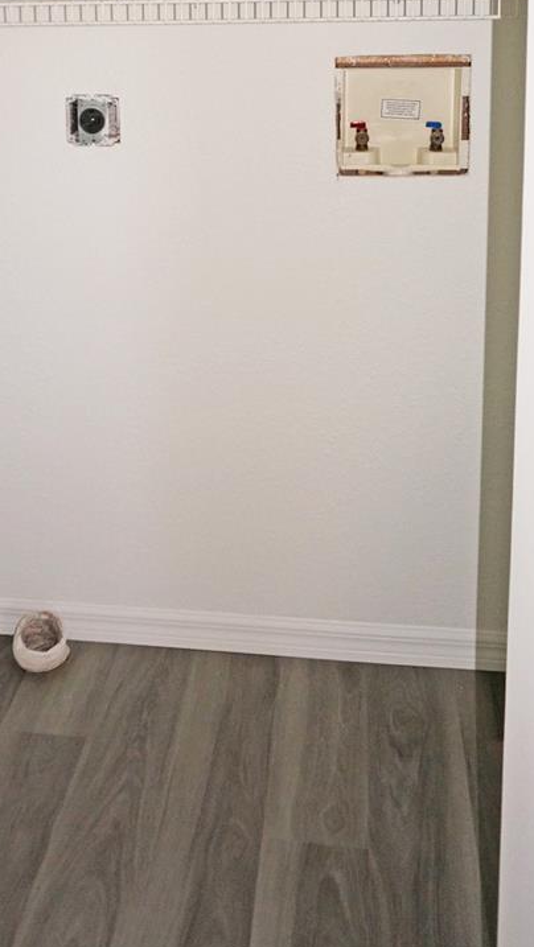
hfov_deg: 28.2
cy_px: 184
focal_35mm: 42
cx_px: 188
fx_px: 1056
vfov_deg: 45.8
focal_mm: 16
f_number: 4
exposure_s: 1/160
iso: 800
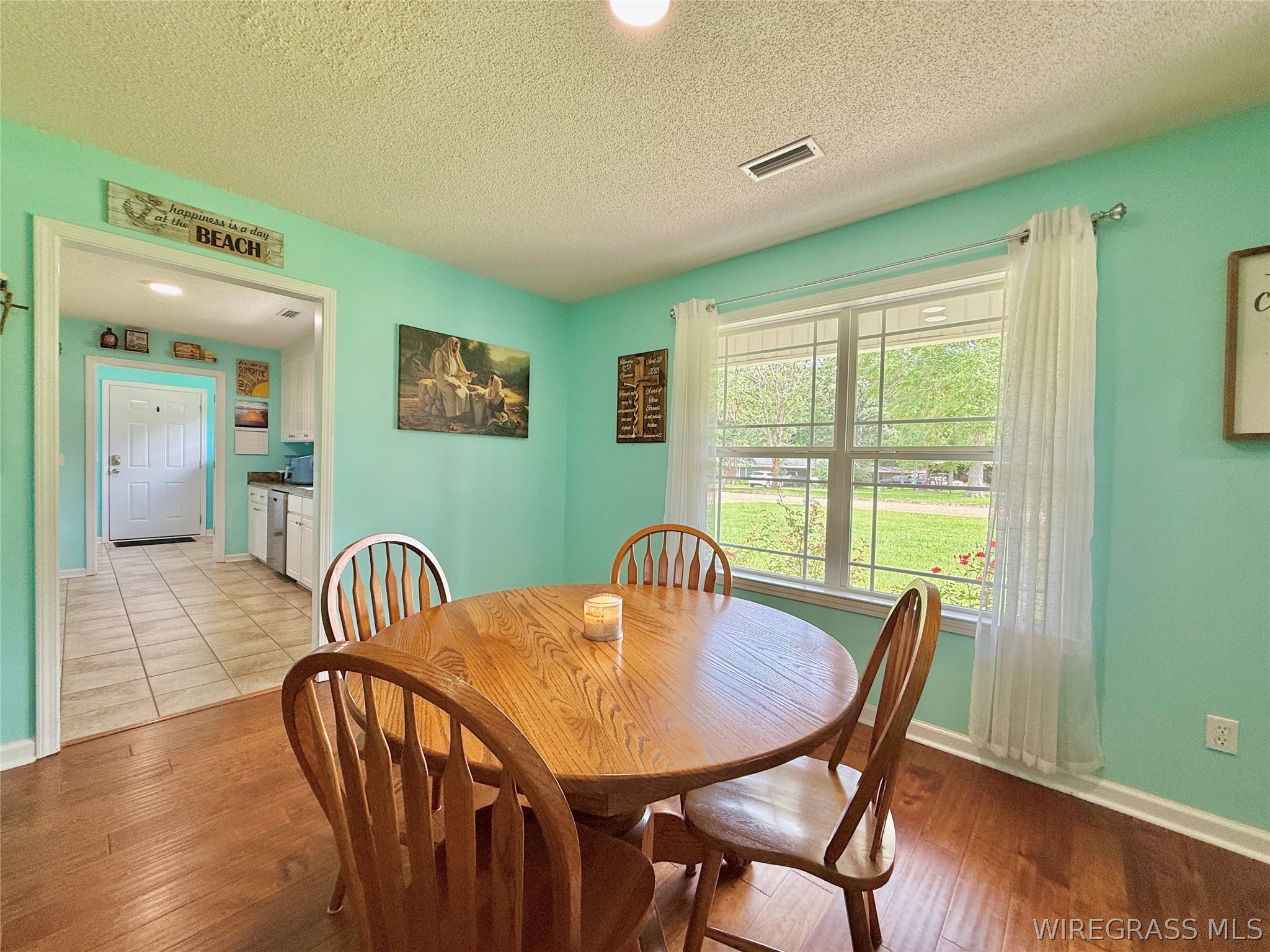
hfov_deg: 102.1
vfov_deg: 85.7
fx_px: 514
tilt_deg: -0.7
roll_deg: -2.1
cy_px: 476
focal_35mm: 14
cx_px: 635
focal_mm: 2.22
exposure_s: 1/120
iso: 64
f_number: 2.2
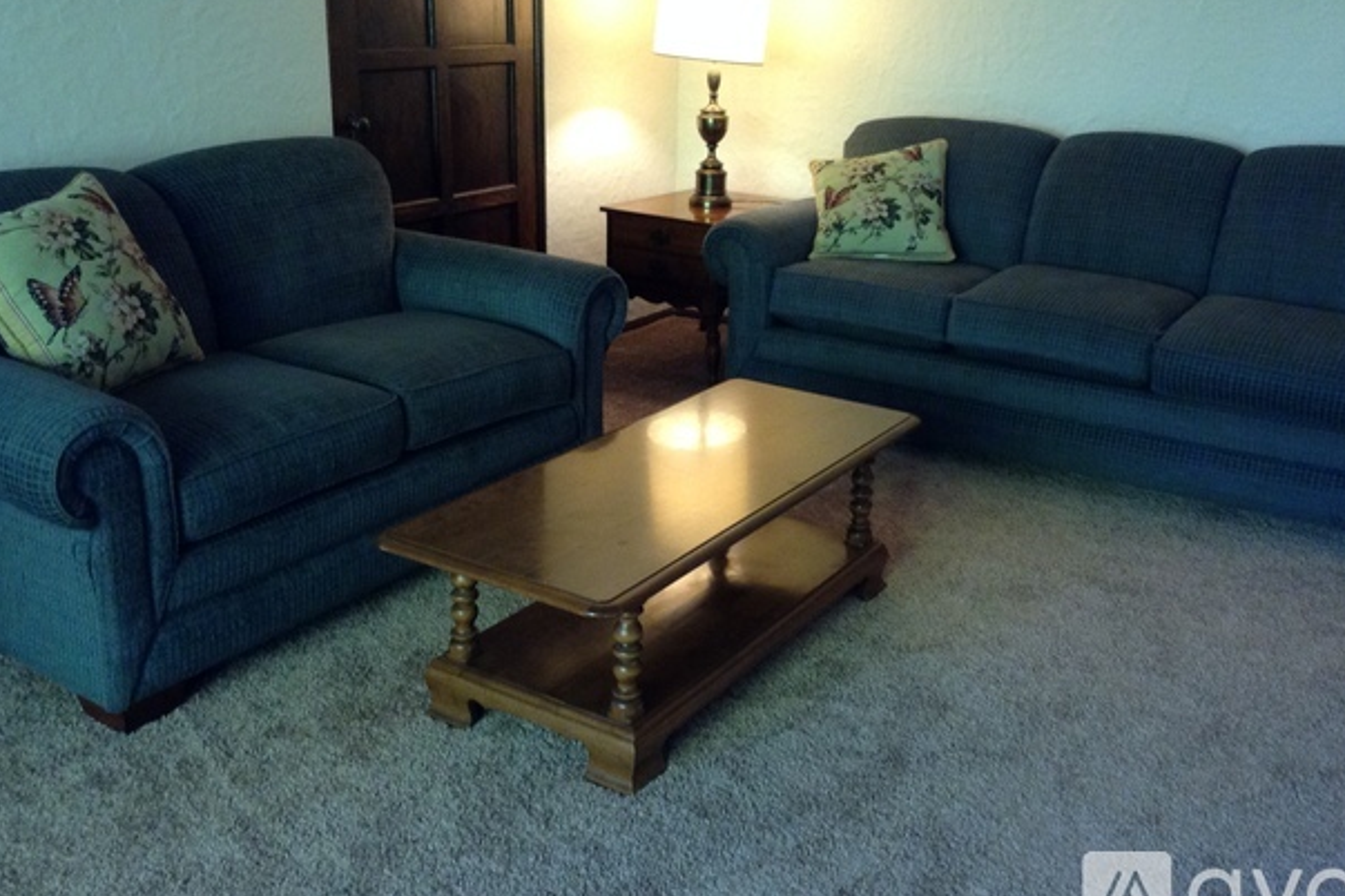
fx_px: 1420
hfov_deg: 50.7
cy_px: 383
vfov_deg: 35.0
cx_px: 697
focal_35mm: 38
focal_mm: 3.3
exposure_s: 1/24
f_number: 2.4
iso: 160
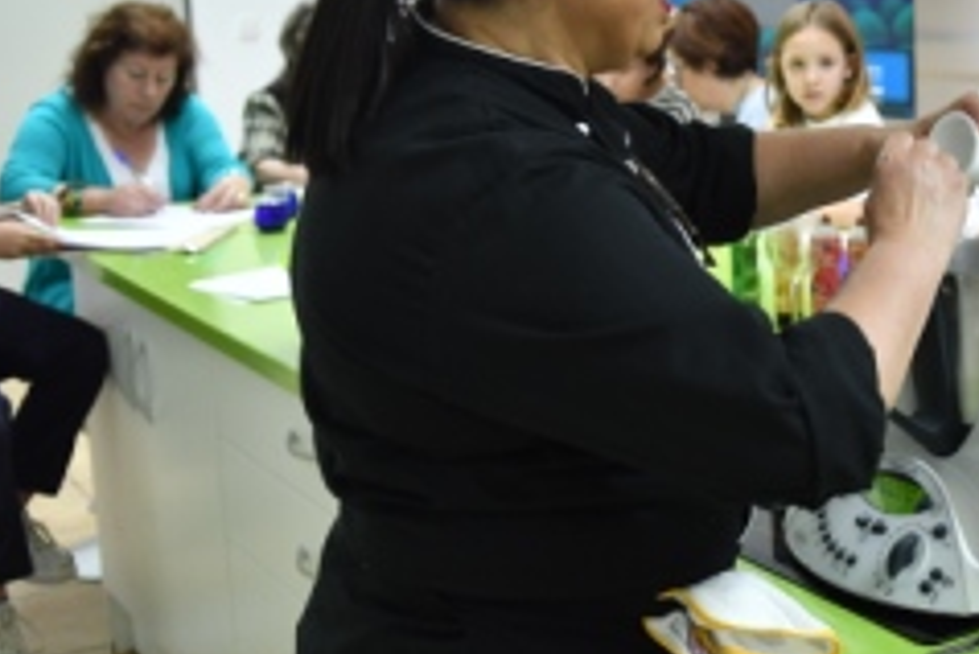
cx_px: 913
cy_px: 232
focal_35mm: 65
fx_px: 1767
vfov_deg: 20.9
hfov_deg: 29.5
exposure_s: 1/60
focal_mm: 23
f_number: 2.8
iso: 640
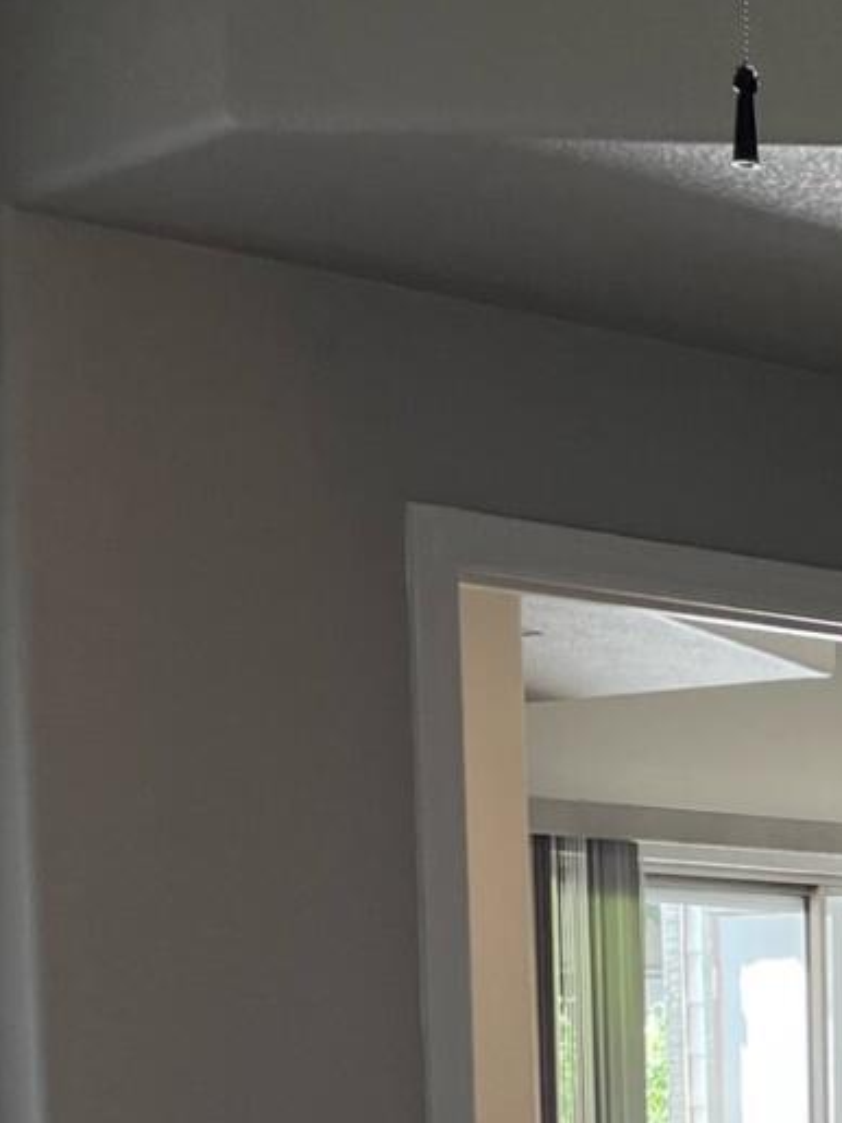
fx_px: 3277
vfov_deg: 18.3
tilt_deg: -5.2
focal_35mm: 101
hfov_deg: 13.0
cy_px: 1391
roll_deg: -0.2
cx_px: 1598
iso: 100
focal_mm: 4.2
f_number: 1.6
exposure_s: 1/120
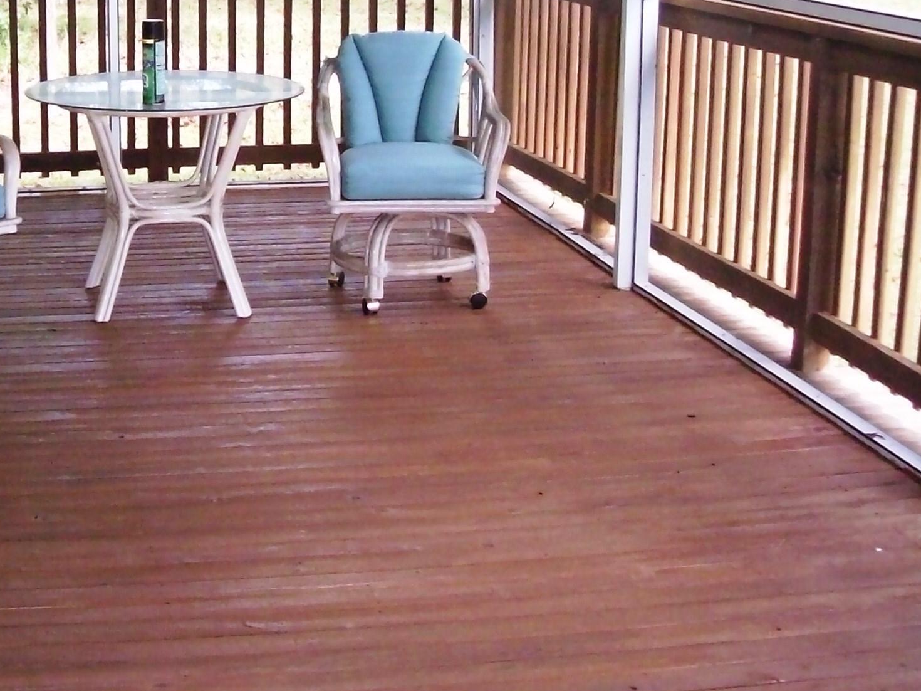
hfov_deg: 29.7
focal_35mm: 63
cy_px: 150
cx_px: 130
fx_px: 1676
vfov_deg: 23.0
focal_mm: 6
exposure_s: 1/124
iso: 160
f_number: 2.7
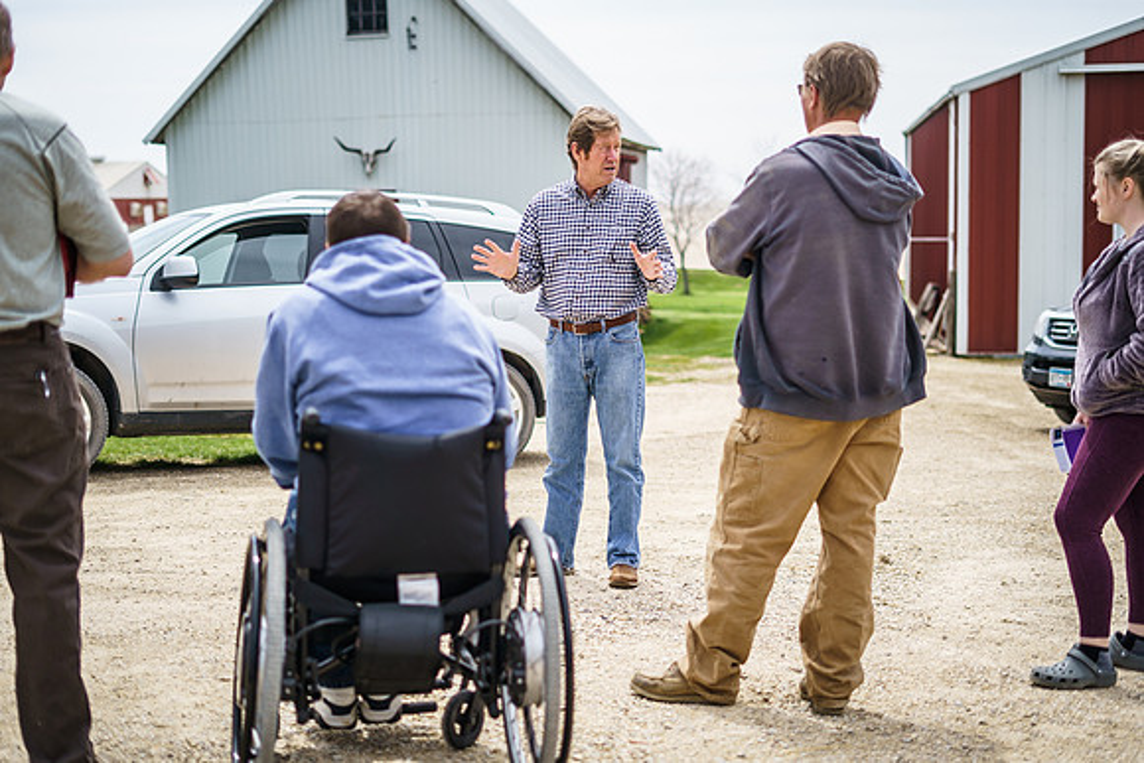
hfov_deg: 38.9
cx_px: 564
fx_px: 1620
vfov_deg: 26.5
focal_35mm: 51
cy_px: 382
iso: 200
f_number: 2
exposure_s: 1/5000
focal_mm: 50
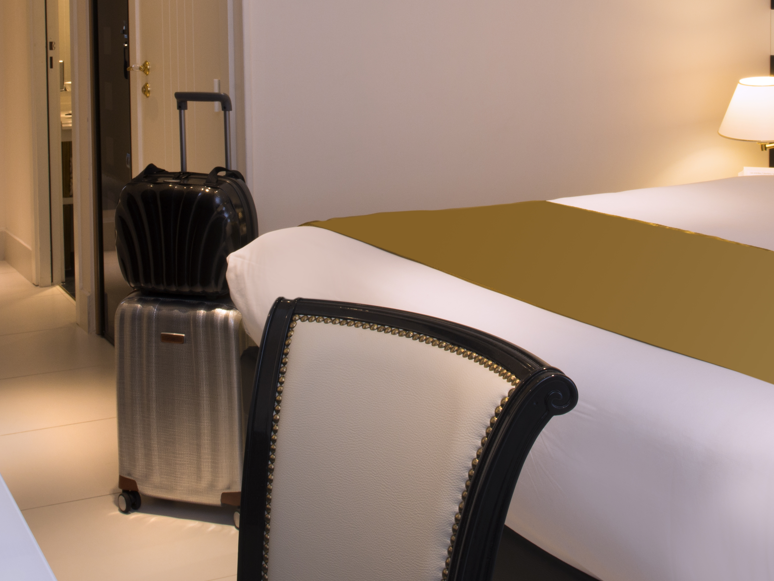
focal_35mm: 59
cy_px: 42
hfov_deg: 32.7
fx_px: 1319
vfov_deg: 24.0
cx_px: 392
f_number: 18
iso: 200
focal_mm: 26
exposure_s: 1/2.5
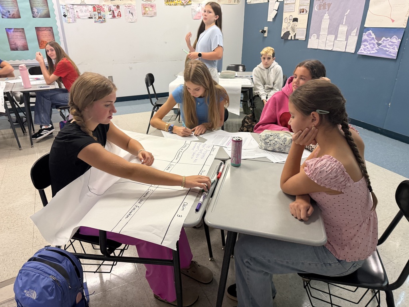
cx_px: 204
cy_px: 154
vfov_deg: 56.8
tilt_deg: -24.0
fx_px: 284
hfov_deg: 71.6
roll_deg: -1.0
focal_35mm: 24
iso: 400
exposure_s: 1/60
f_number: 1.78
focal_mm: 6.76
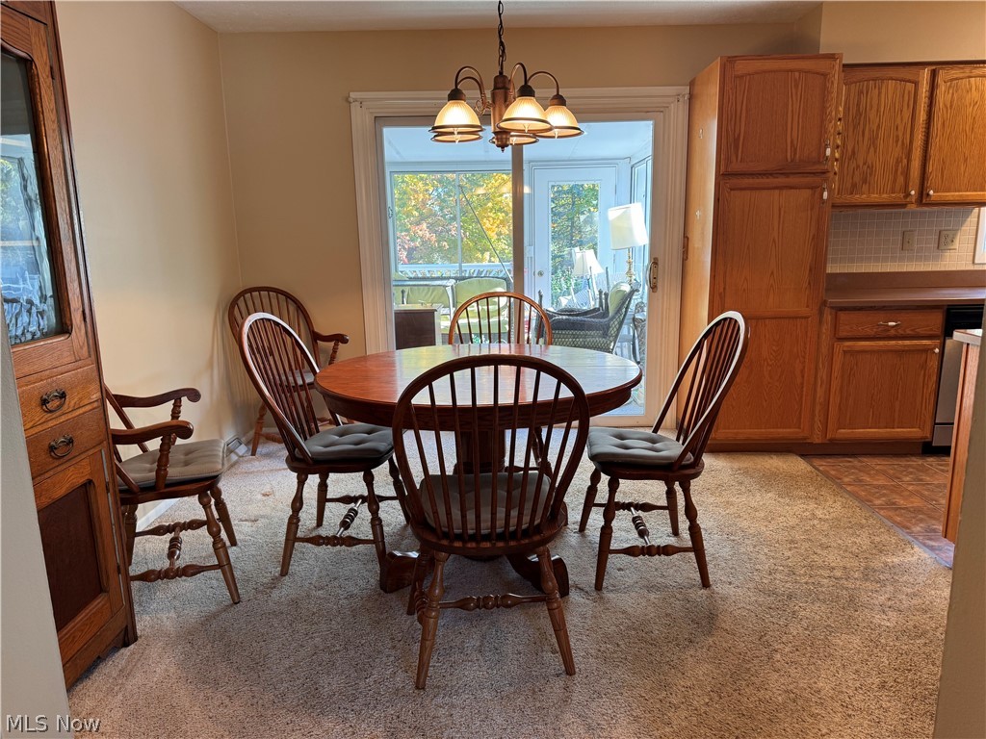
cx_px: 493
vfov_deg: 56.8
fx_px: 684
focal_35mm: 24
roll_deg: +1.3
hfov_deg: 71.6
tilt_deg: -12.5
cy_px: 370
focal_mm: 6.76
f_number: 1.78
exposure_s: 1/60
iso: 125
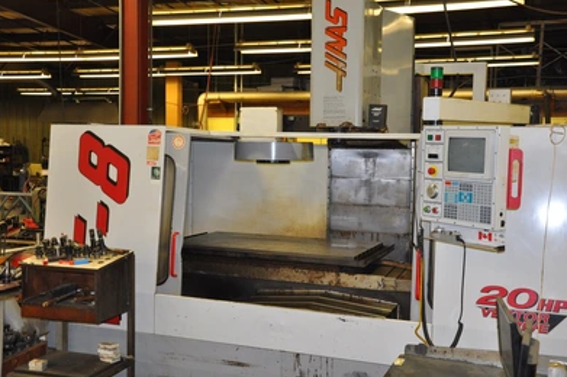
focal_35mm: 43
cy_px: 187
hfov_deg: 45.5
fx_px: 677
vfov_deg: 31.1
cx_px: 286
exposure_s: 1/60
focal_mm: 28
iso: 800
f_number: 4
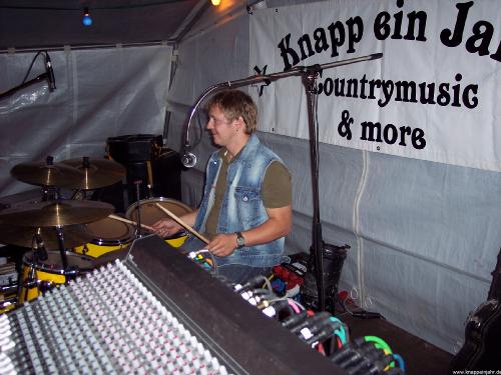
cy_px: 188
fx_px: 564
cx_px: 250
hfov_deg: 47.9
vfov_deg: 36.8
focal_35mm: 39
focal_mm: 8
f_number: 2.8
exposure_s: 1/60
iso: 100
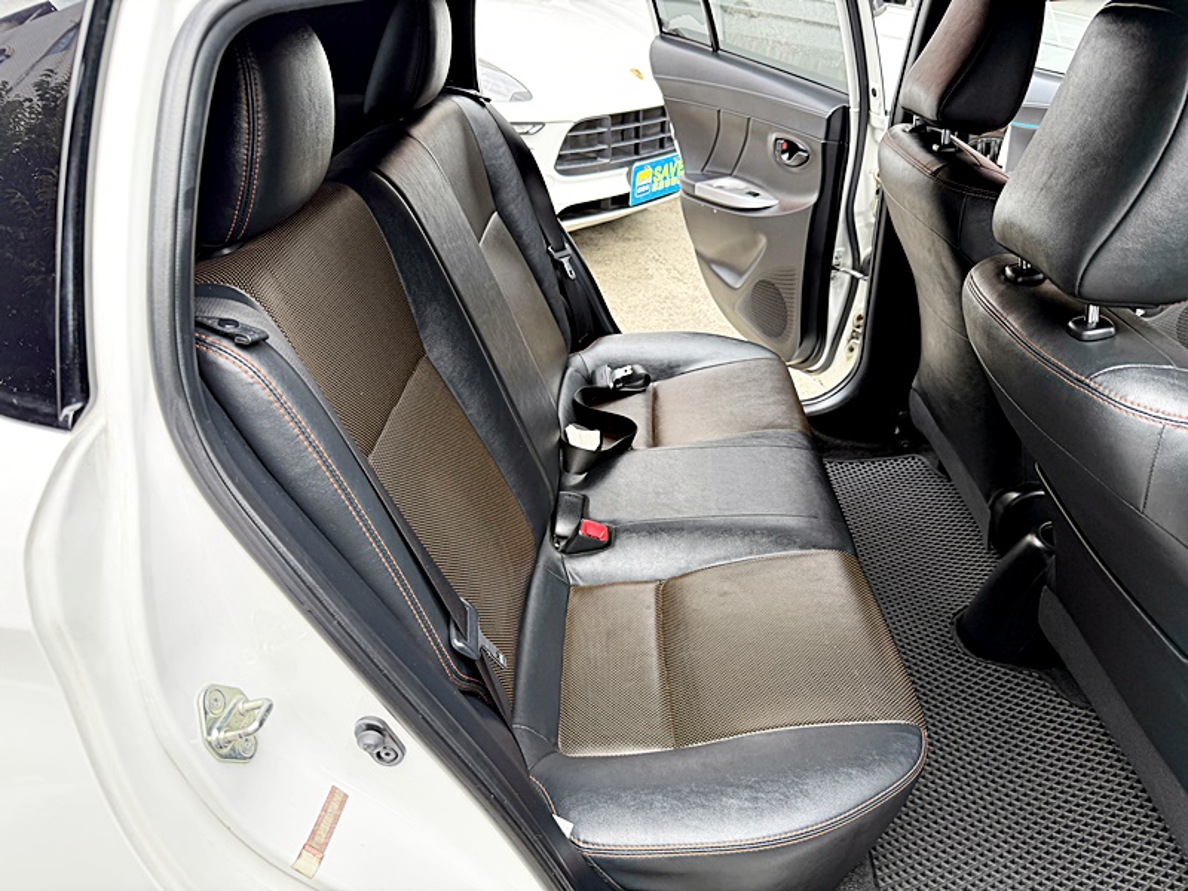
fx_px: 824
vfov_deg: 56.8
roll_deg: -1.5
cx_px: 594
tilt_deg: -31.8
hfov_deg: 71.6
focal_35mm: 24
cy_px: 446
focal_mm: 6.76
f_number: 1.78
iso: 100
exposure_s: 1/379
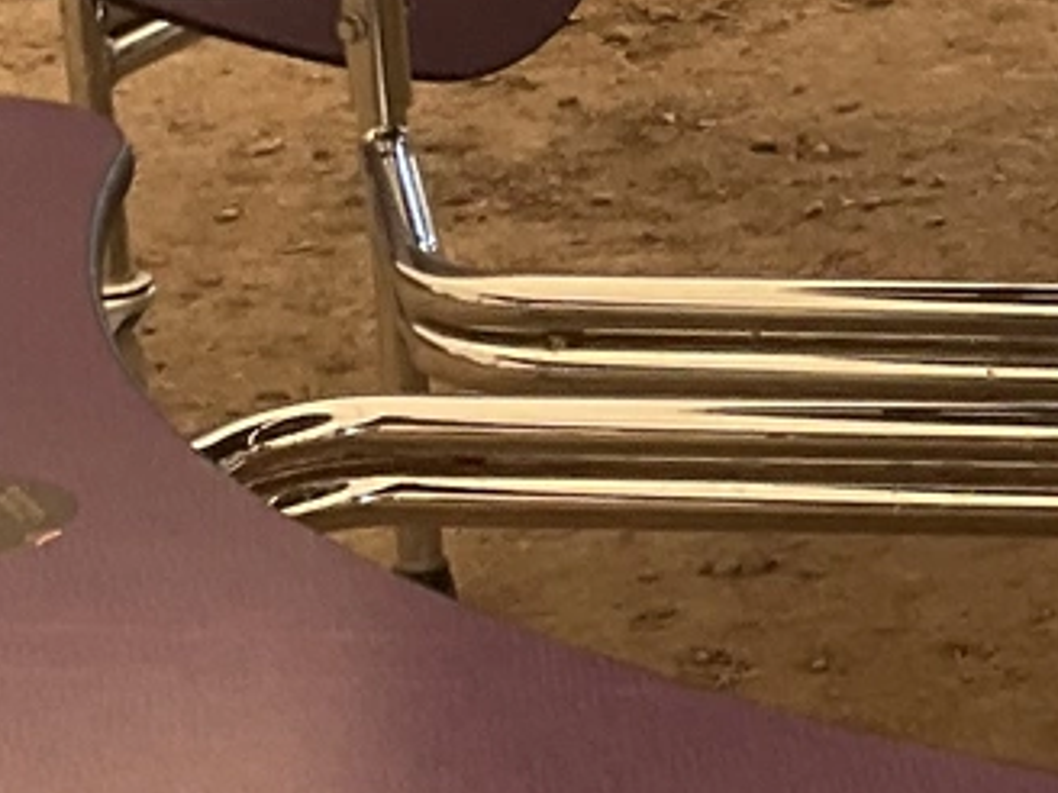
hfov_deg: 10.7
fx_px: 5410
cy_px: -55
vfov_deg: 8.3
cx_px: 1722
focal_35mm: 177
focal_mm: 3
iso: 32
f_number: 1.8
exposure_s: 1/165
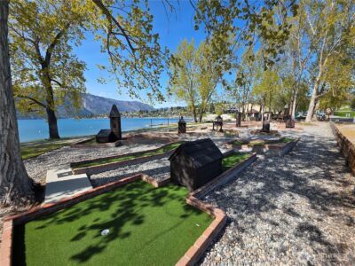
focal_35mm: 13
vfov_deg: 89.9
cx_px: 178
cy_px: 133
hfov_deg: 106.2
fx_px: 133
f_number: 1.9
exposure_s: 1/1550
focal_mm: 2.2
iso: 40
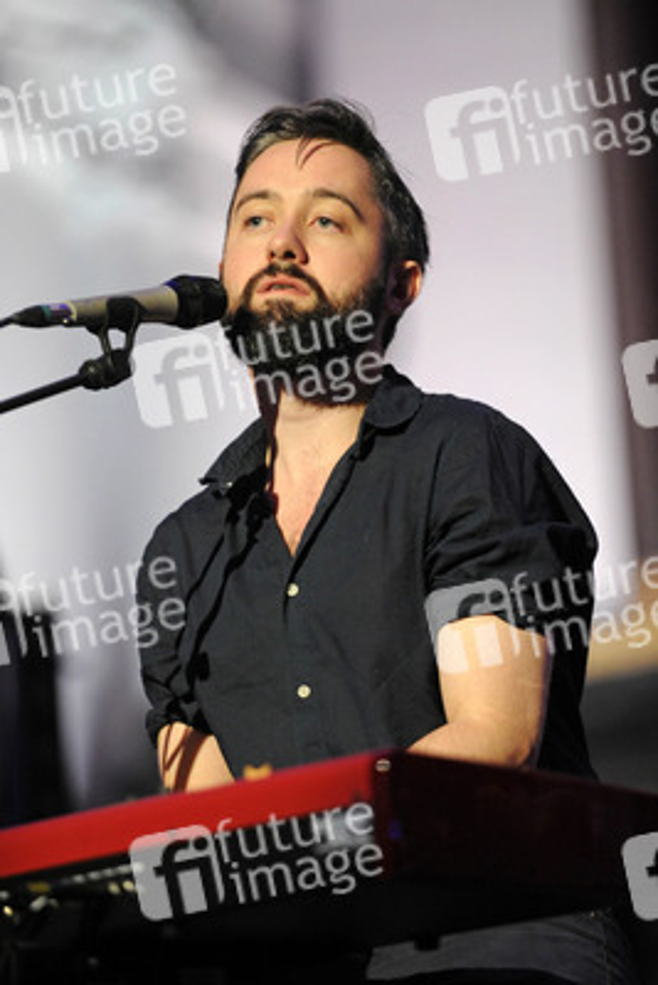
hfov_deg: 8.1
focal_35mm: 170
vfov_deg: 12.1
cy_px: 492
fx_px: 4656
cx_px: 329
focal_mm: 170
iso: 6400
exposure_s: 1/200
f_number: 2.8
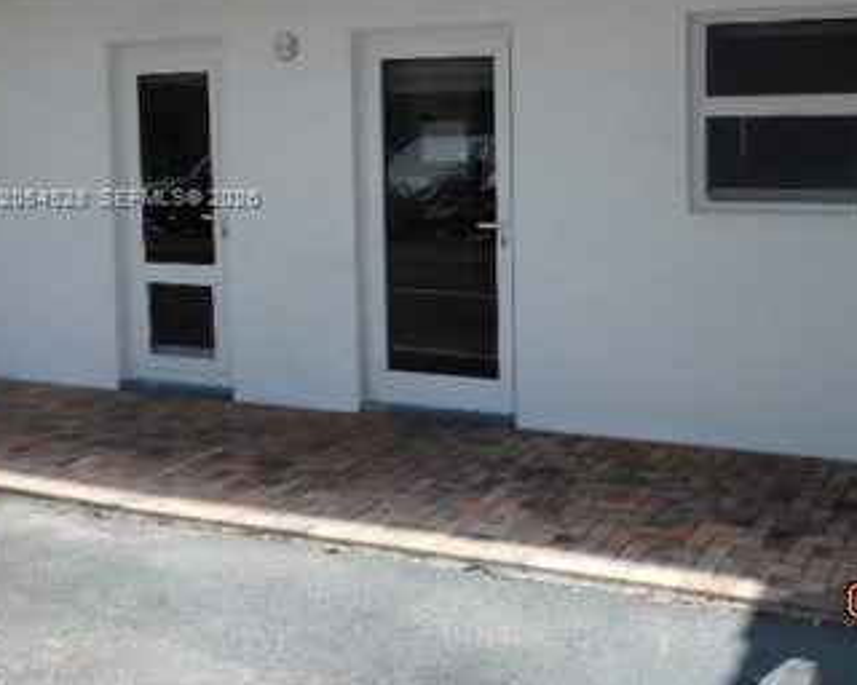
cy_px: 198
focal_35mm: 39
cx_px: 651
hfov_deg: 45.1
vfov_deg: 37.6
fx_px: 989
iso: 80
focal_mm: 4.5
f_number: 3.7
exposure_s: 1/500
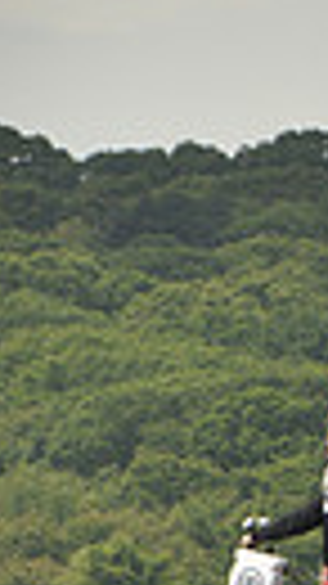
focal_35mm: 934
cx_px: 1299
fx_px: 14460
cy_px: 520
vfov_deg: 2.3
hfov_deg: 1.3
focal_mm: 200
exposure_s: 1/1000
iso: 400
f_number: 11
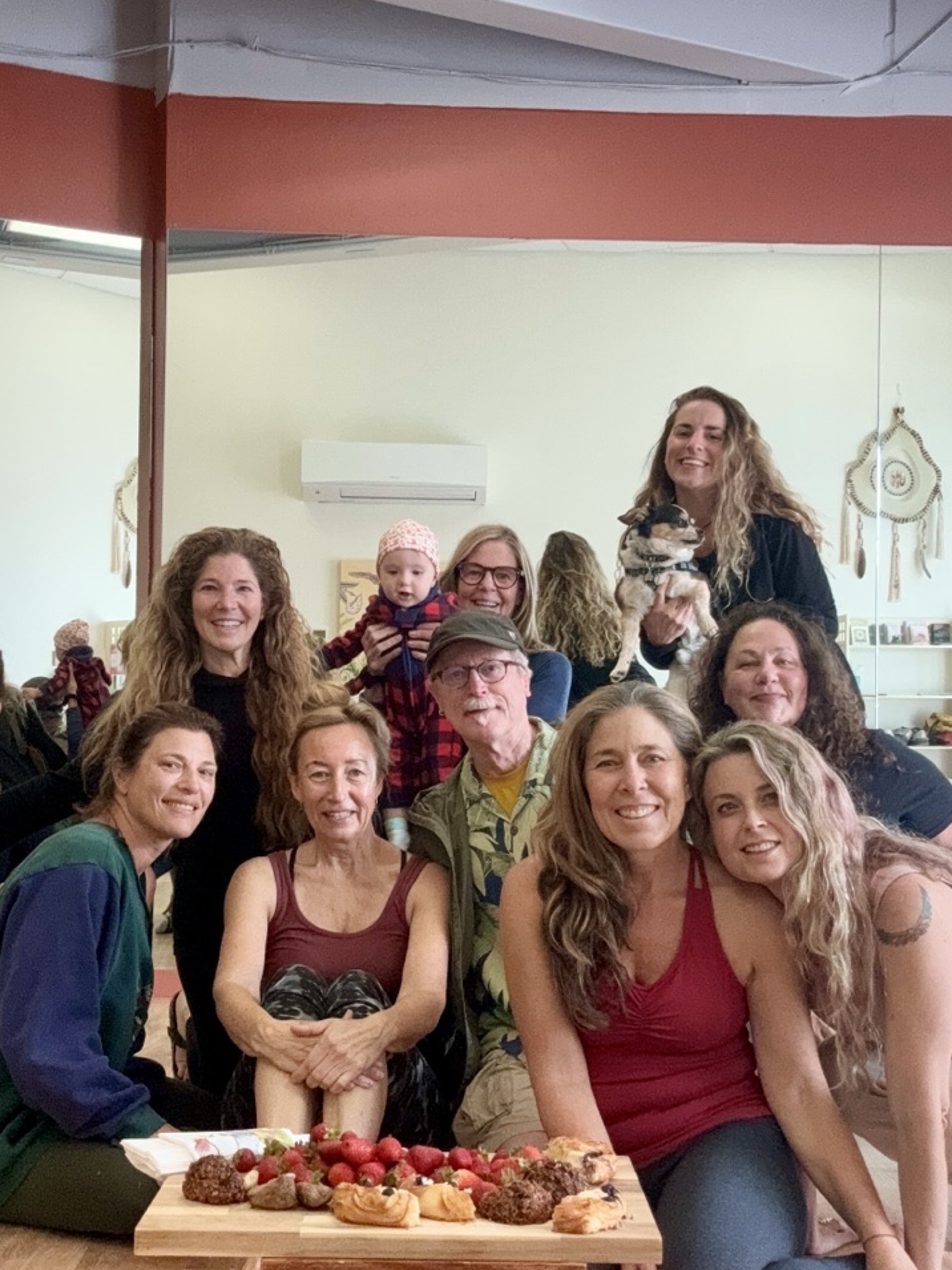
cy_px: 650
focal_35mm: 44
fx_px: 1614
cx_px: 425
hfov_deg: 32.8
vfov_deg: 42.9
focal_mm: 2.69
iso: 80
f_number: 1.9
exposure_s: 1/60
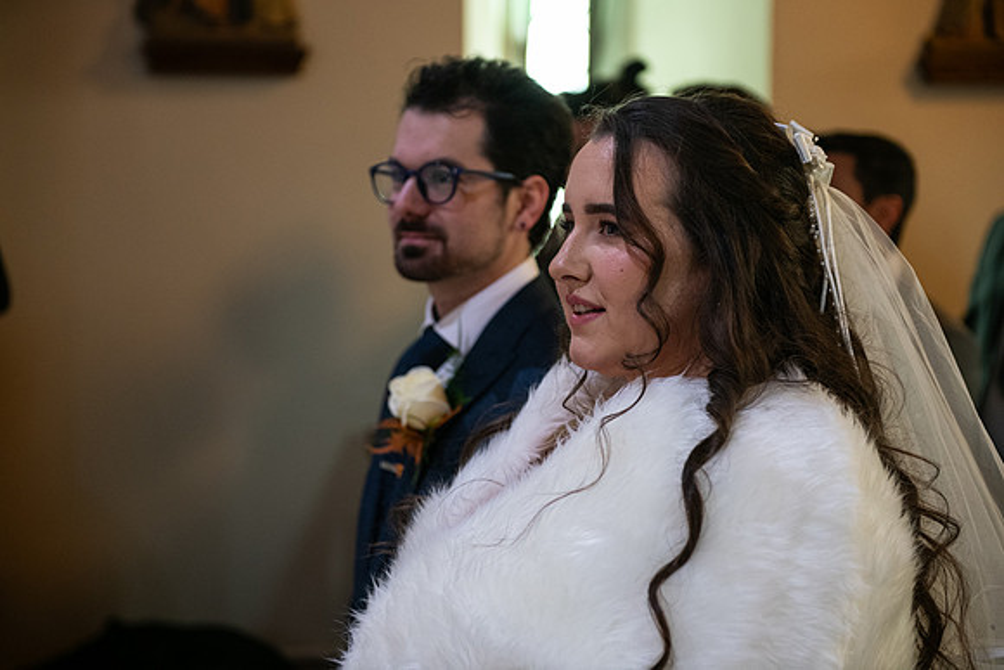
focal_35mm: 70
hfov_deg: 28.8
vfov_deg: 19.5
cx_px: 502
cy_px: 335
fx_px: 1953
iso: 1600
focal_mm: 70
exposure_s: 1/160
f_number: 3.5
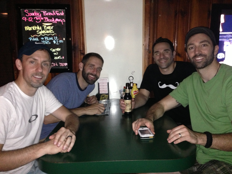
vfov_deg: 42.9
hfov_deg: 55.4
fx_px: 221
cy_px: 87
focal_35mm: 33
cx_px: 116
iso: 500
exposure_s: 1/16
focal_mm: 4.13
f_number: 2.4
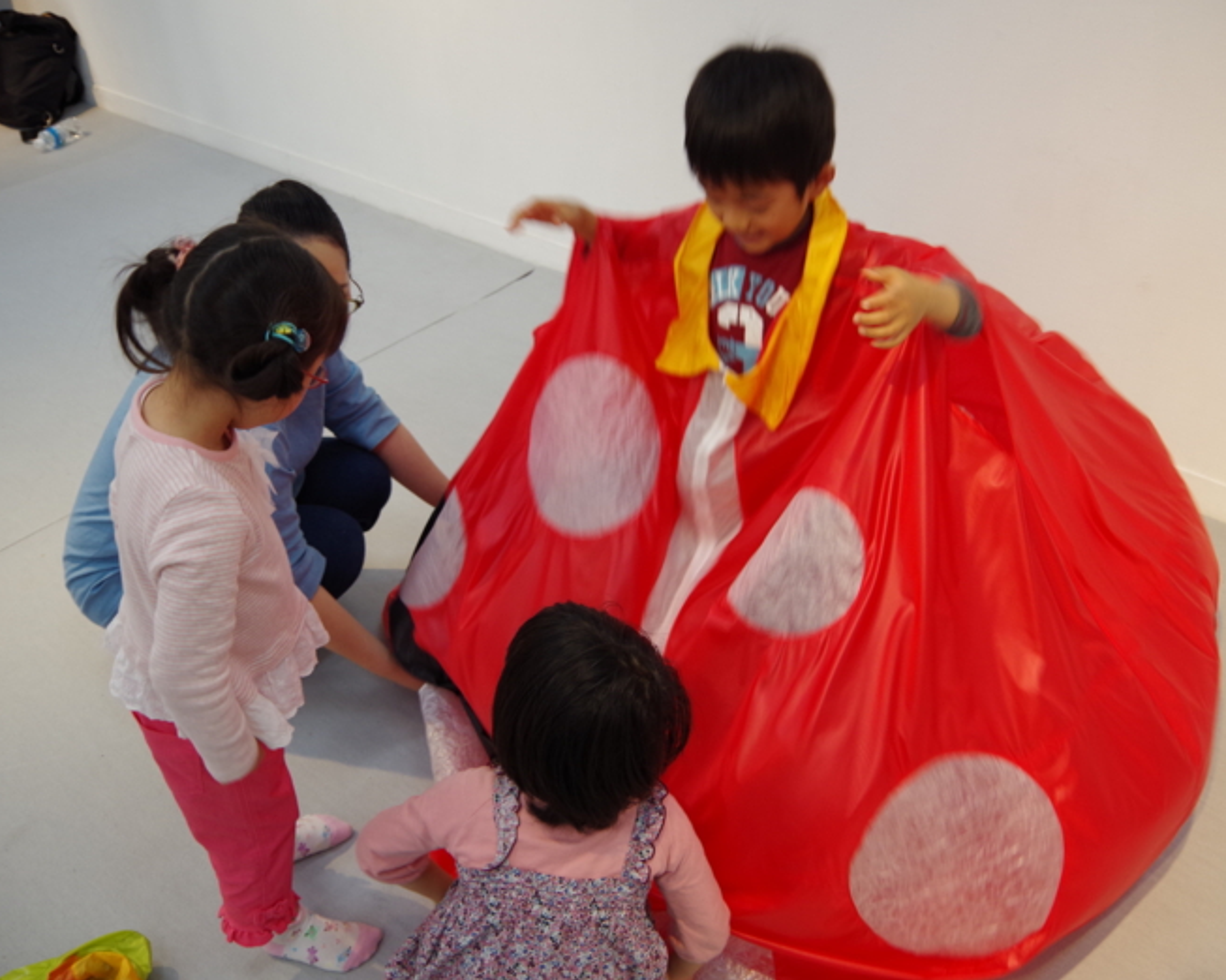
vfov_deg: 47.1
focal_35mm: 31
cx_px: 667
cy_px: 494
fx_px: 1124
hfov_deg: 57.1
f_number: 3.5
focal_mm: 18
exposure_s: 1/40
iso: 400
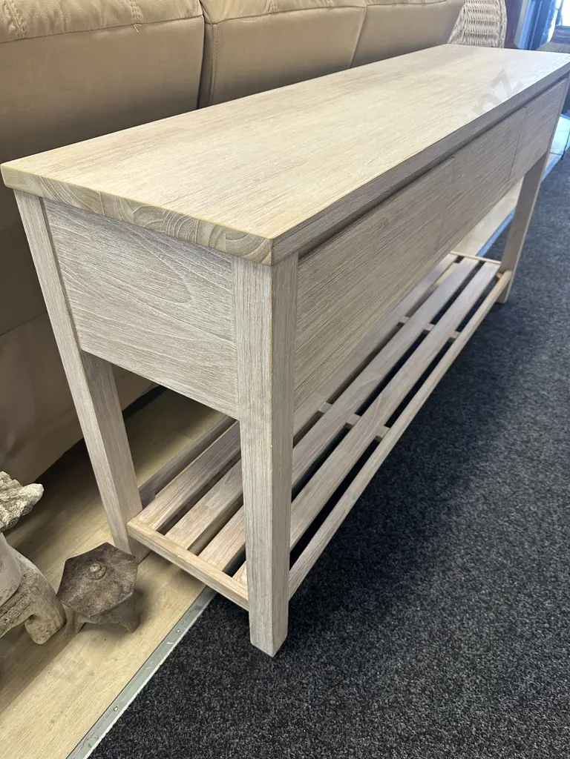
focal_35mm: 24
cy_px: 380
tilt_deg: -37.3
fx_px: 527
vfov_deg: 71.6
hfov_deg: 56.8
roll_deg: -1.4
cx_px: 285
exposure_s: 1/100
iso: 200
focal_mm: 6.86
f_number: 1.78
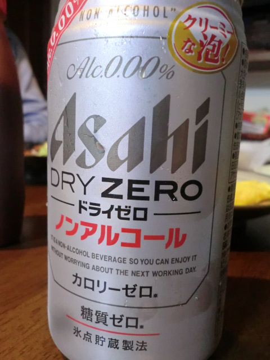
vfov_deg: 56.8
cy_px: 180
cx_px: 135
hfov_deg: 44.2
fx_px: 333
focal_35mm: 32
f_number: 3.5
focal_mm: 5.8
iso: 800
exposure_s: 1/20
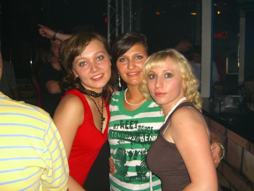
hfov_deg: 49.0
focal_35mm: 38
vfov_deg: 37.7
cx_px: 127
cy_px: 96
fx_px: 279
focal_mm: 7.9
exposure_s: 1/60
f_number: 2.8
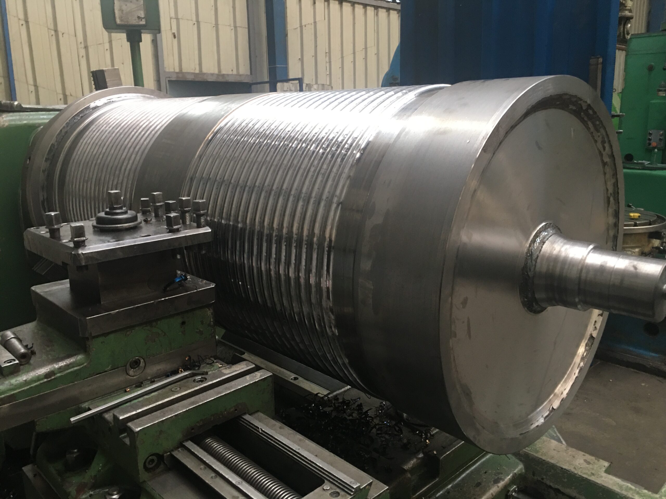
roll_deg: +0.2
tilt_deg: -13.0
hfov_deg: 61.7
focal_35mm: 29
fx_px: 558
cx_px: 333
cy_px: 250
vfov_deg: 48.2
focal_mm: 4.15
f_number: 2.2
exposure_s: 1/17
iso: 80
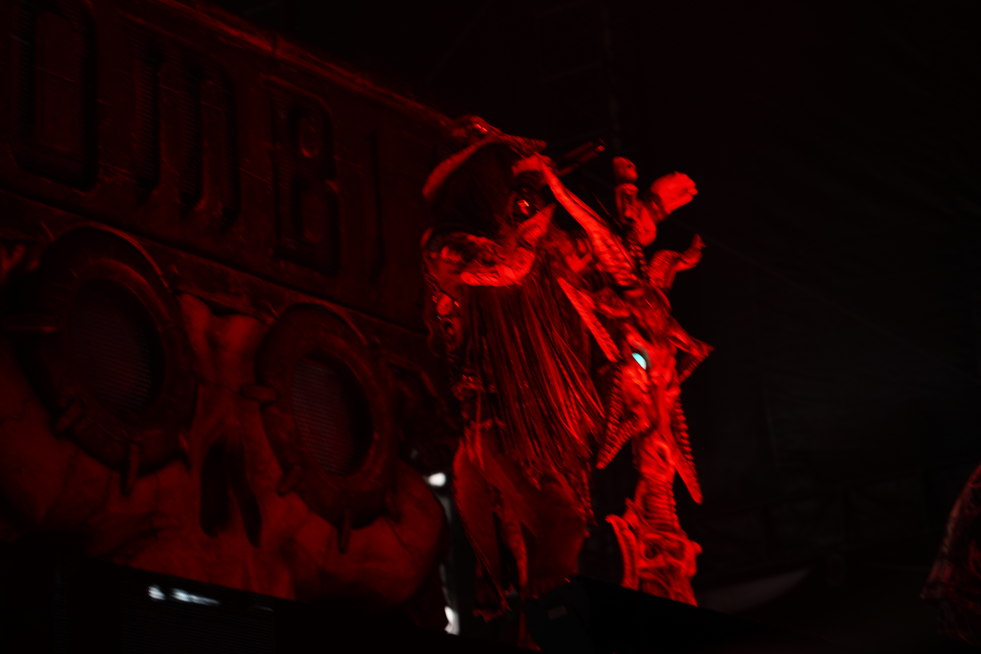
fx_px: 2888
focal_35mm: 106
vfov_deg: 12.9
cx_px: 490
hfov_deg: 19.3
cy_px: 325
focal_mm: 105
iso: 250
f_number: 4
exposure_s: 1/125
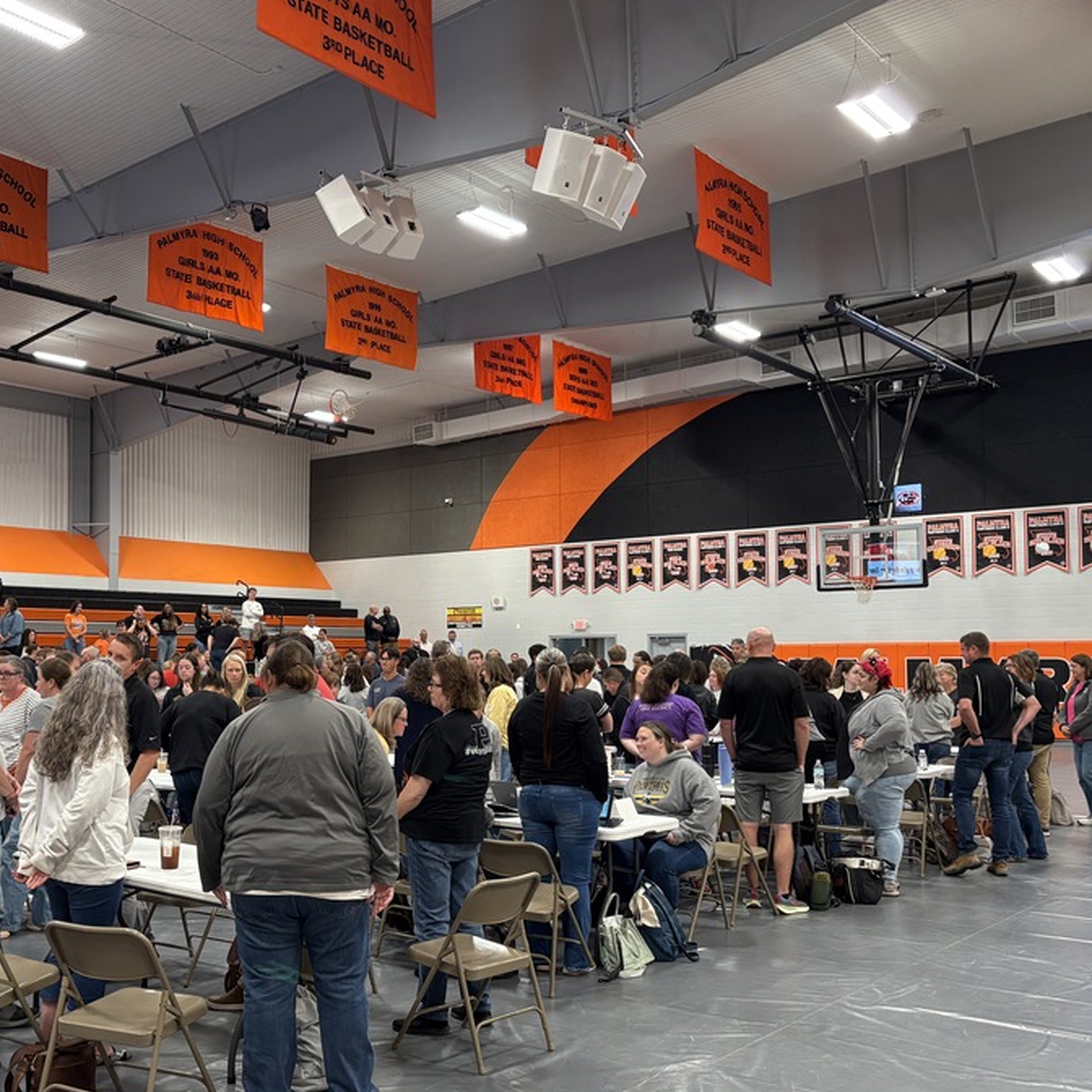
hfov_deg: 46.7
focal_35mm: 35
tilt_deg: +1.0
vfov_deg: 47.1
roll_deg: +0.0
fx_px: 1249
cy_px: 613
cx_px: 400
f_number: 1.6
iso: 250
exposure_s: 1/120
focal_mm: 5.96
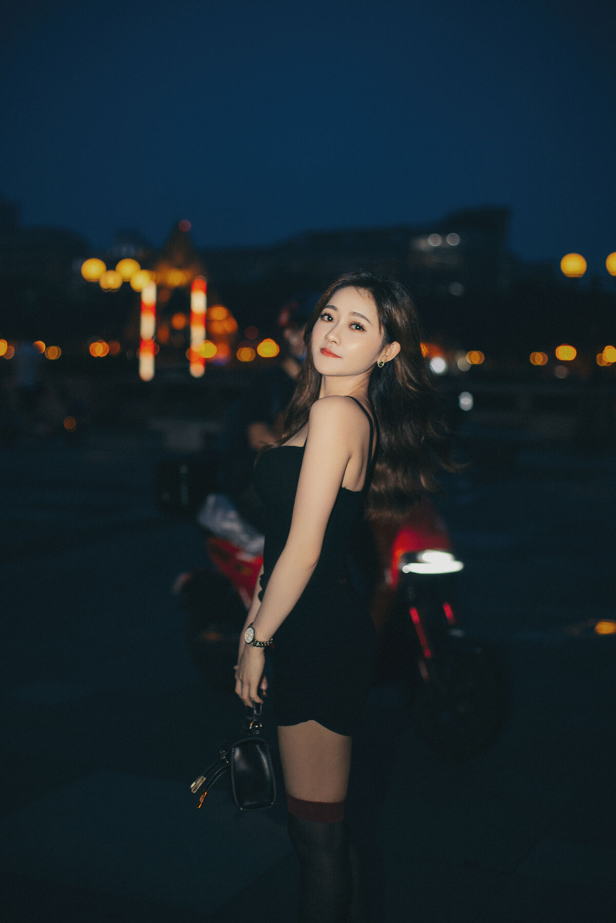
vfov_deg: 39.6
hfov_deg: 27.0
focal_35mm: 50
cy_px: 462
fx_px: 1283
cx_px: 308
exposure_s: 1/100
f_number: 2
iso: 250
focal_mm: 50
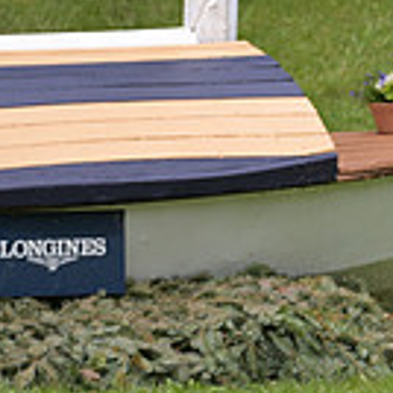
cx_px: 792
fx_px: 16505
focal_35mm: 1285
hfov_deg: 1.4
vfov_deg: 1.4
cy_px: 374
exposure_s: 1/1250
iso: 500
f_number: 5.6
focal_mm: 350
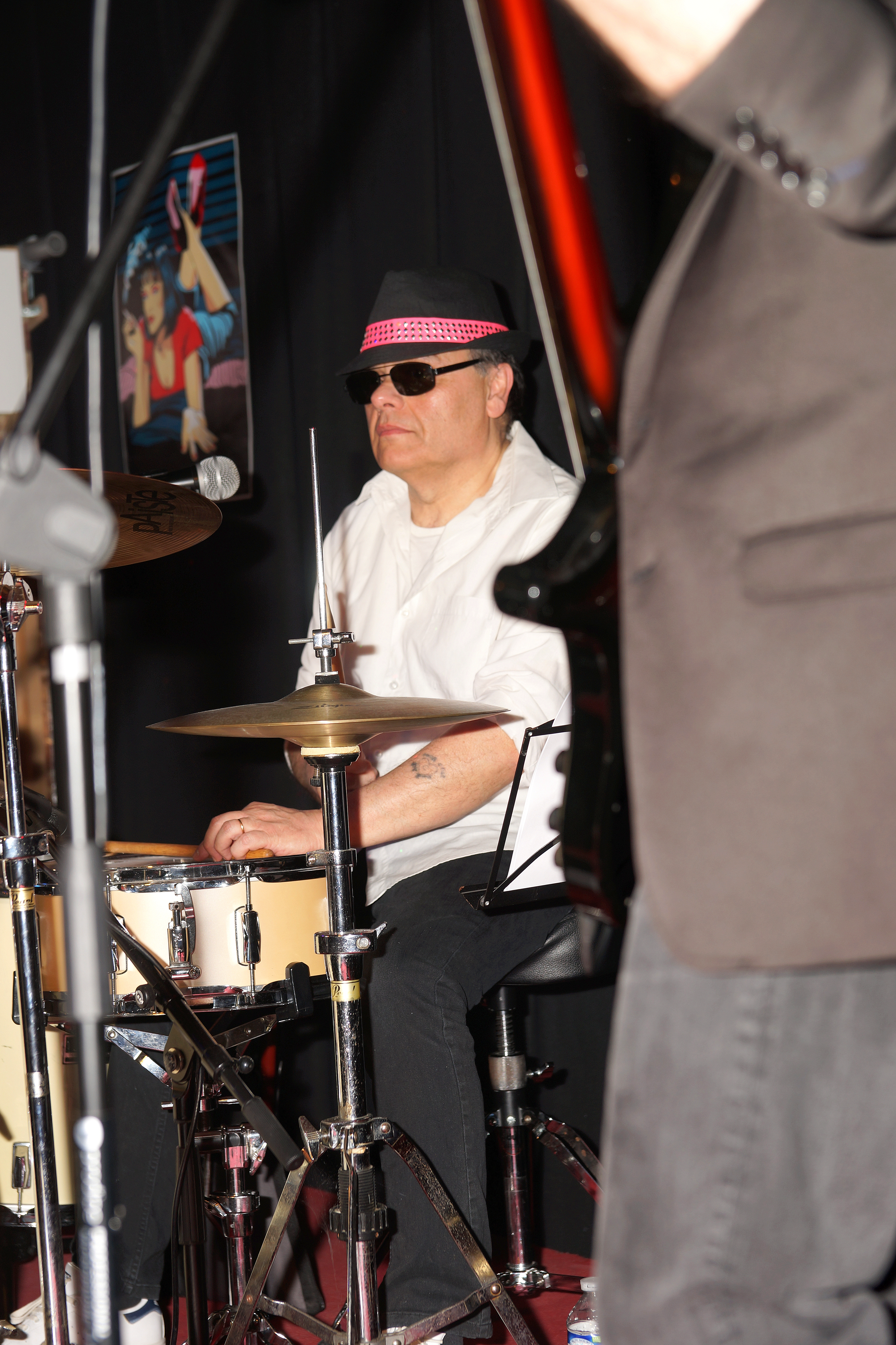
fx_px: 2613
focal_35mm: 70
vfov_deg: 28.8
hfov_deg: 19.5
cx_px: 448
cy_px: 672
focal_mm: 70
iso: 100
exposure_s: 1/60
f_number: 4.5
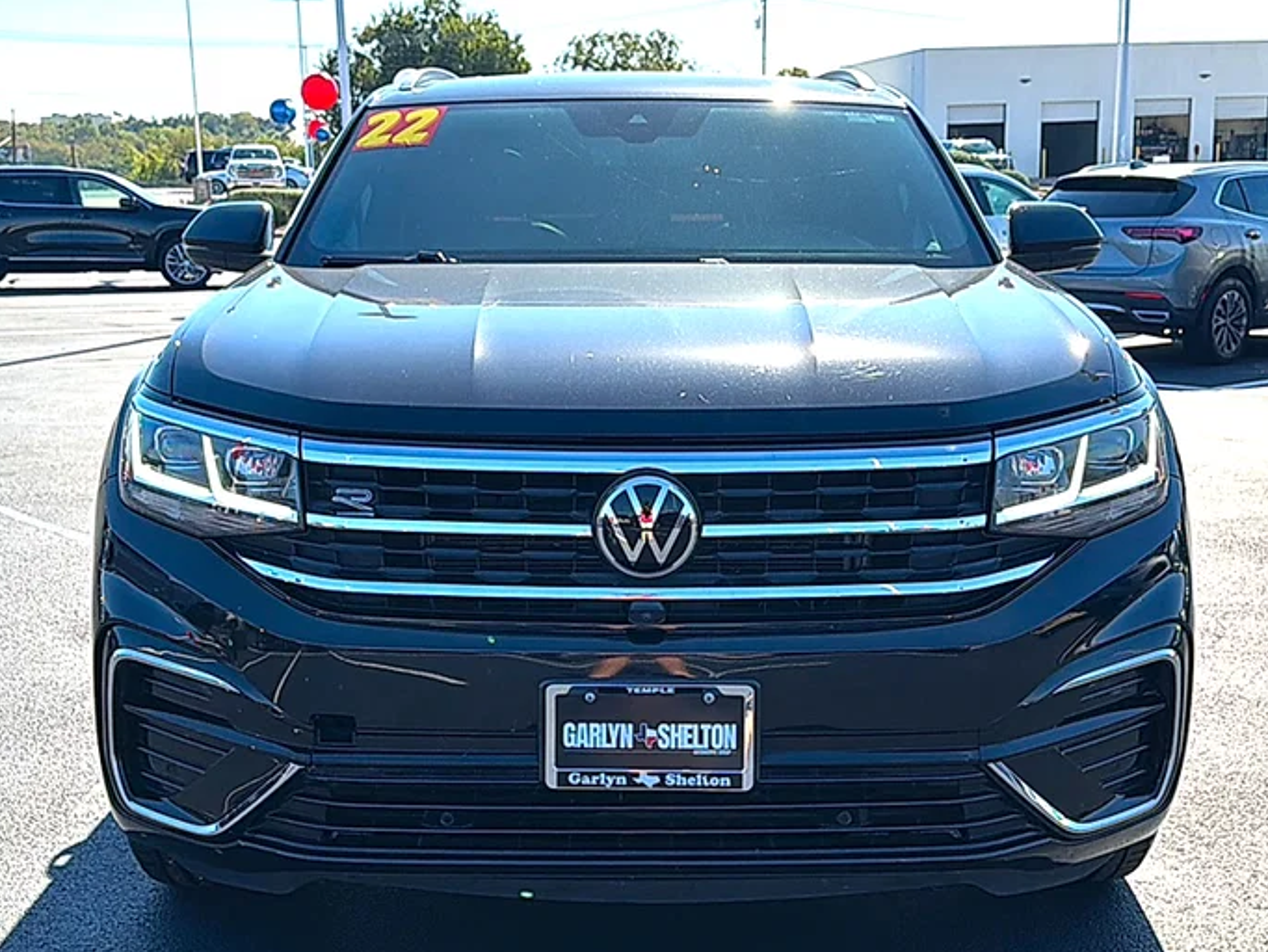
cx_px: 634
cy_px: 486
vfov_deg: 36.8
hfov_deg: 47.8
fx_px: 1429
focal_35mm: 39
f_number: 1.78
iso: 80
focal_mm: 6.76
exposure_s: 1/2299
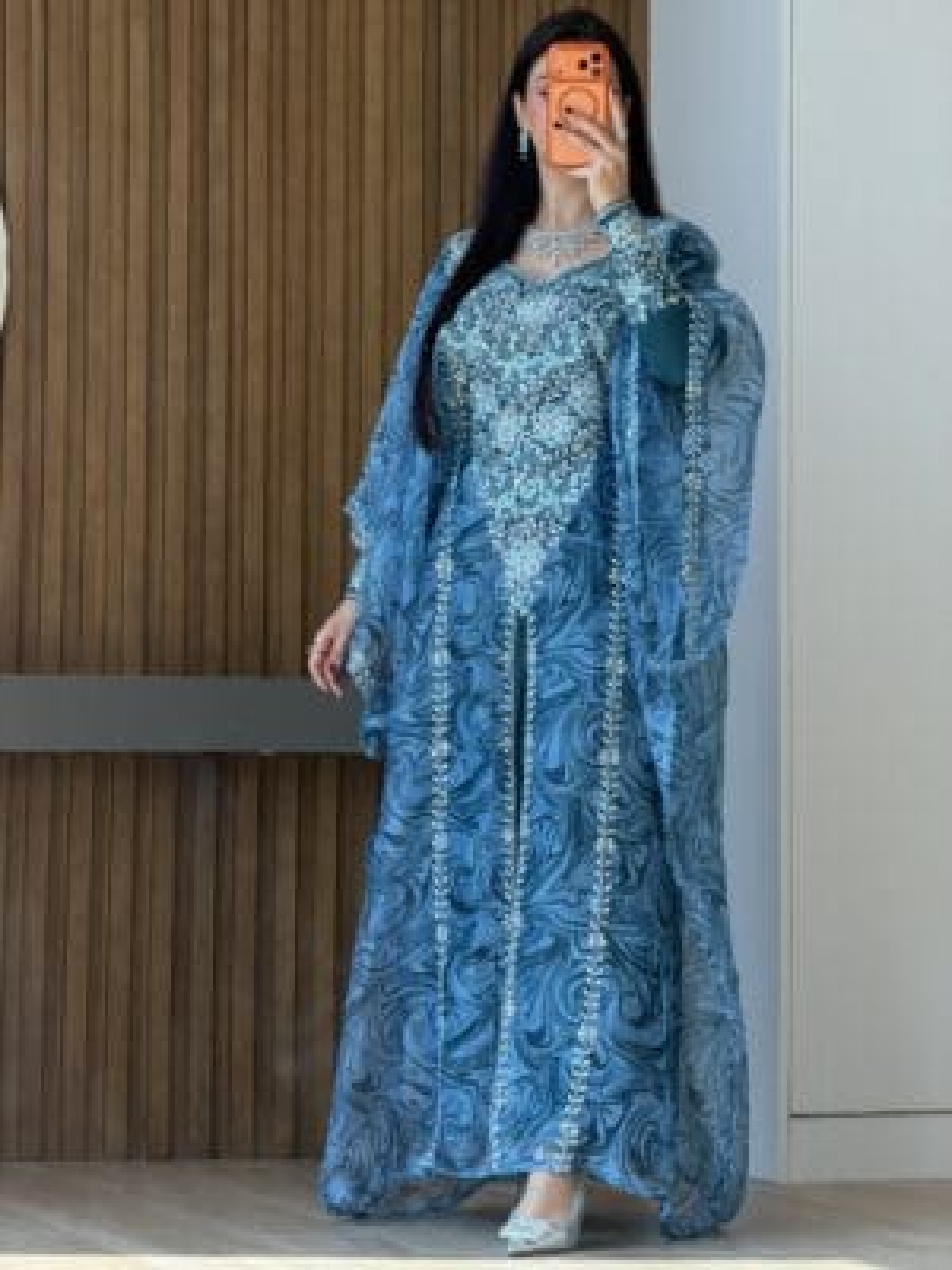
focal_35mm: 100
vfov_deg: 19.6
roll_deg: +0.3
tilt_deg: -21.0
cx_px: 476
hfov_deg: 14.8
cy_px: 635
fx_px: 3667
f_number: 2.8
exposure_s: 1/100
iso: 50
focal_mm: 16.89
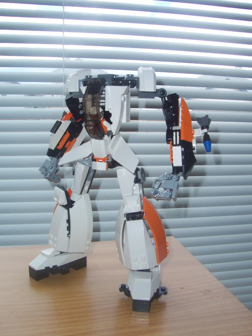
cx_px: 126
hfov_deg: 41.8
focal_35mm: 34
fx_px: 330
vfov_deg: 54.0
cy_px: 168
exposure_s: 1/125
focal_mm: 5.6
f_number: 5.6
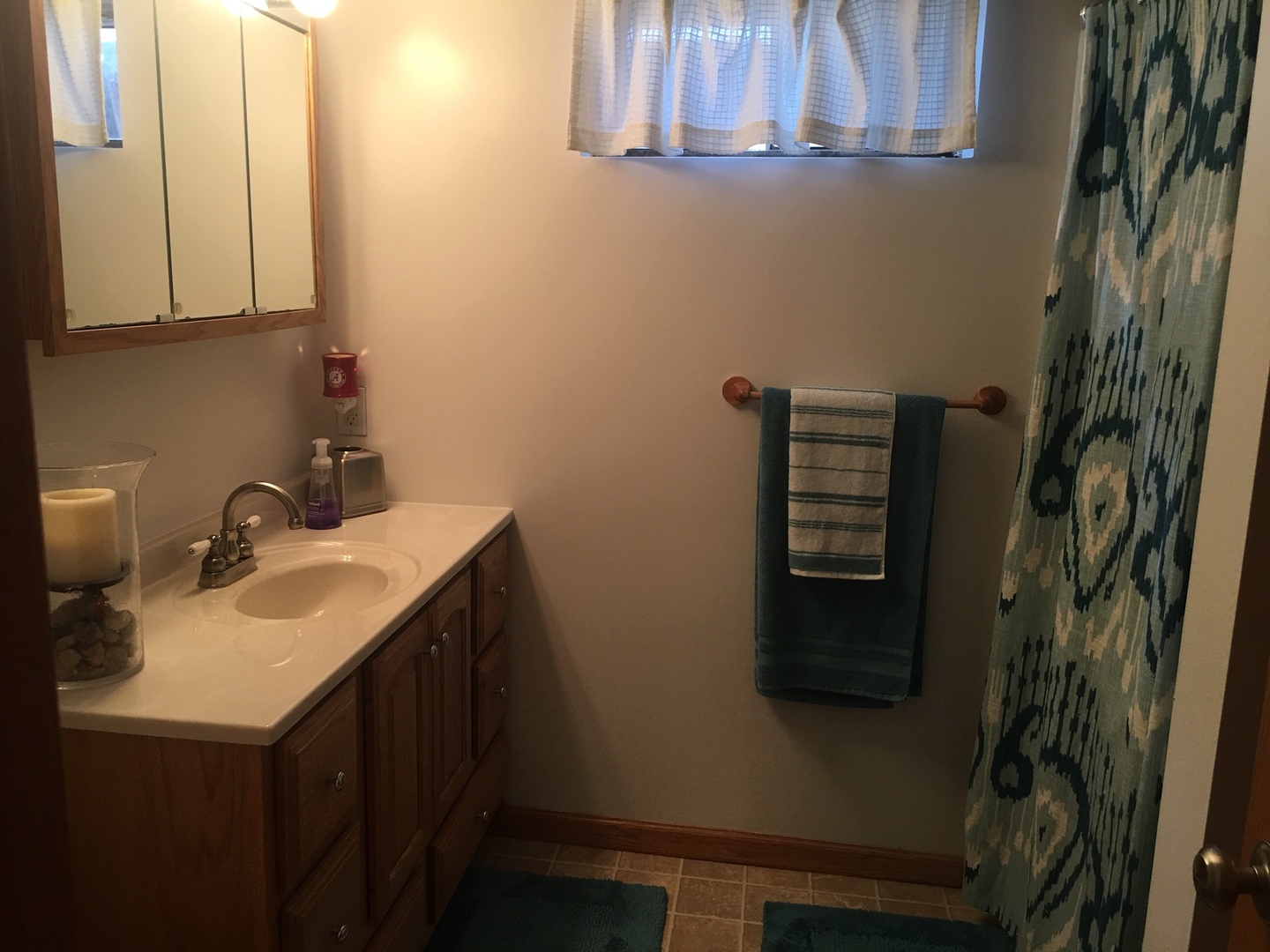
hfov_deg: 61.7
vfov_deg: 48.2
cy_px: 476
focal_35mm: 29
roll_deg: -0.8
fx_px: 1064
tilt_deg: -10.7
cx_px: 635
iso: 40
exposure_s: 1/30
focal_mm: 4.15
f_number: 2.2
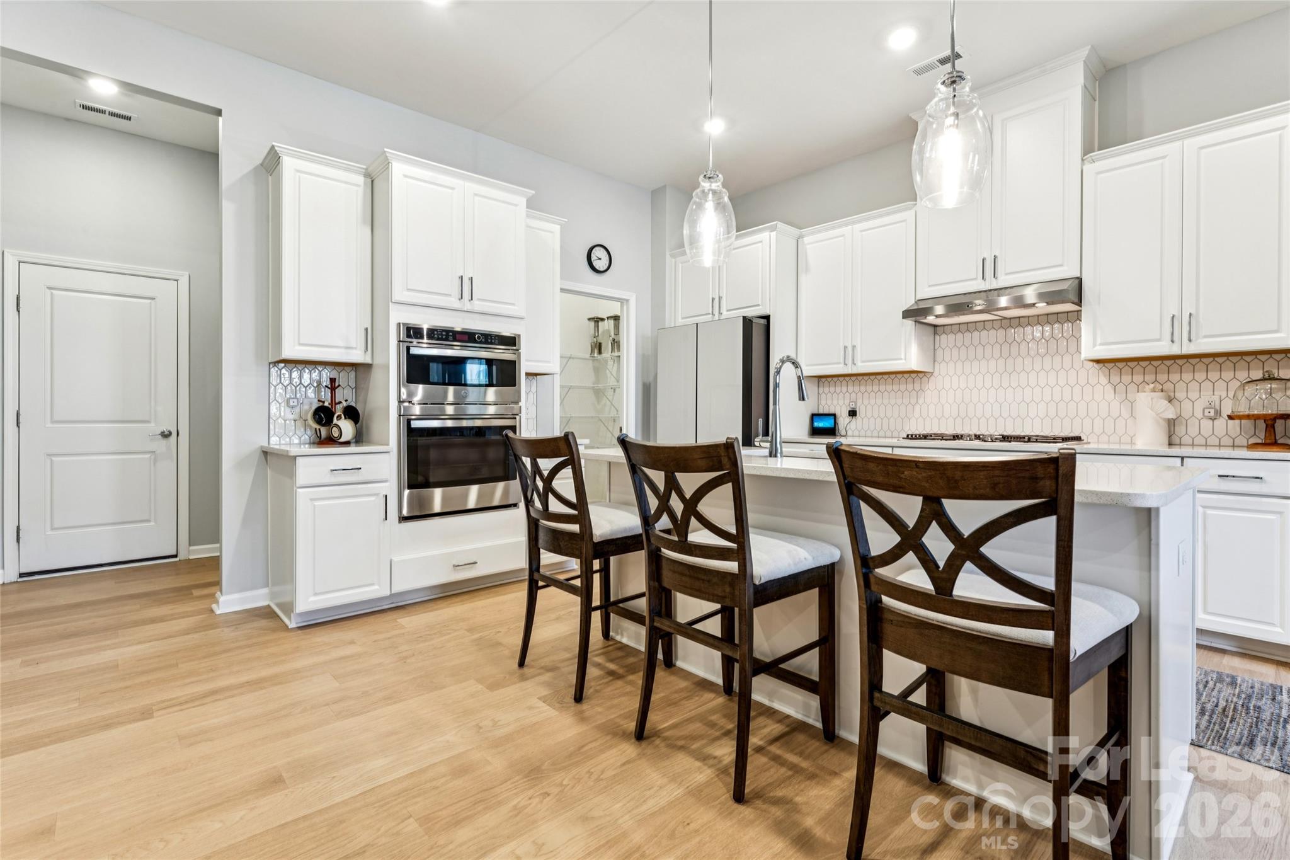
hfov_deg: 95.0
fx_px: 591
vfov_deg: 72.0
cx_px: 645
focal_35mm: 16
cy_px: 430
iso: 100
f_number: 13
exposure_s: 1/1.67
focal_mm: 16.5
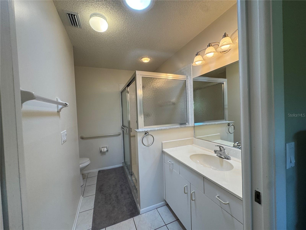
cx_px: 153
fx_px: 124
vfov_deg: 85.7
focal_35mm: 14
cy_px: 115
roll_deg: +2.9
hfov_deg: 102.1
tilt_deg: -1.3
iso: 125
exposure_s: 1/120
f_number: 2.2
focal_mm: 2.22
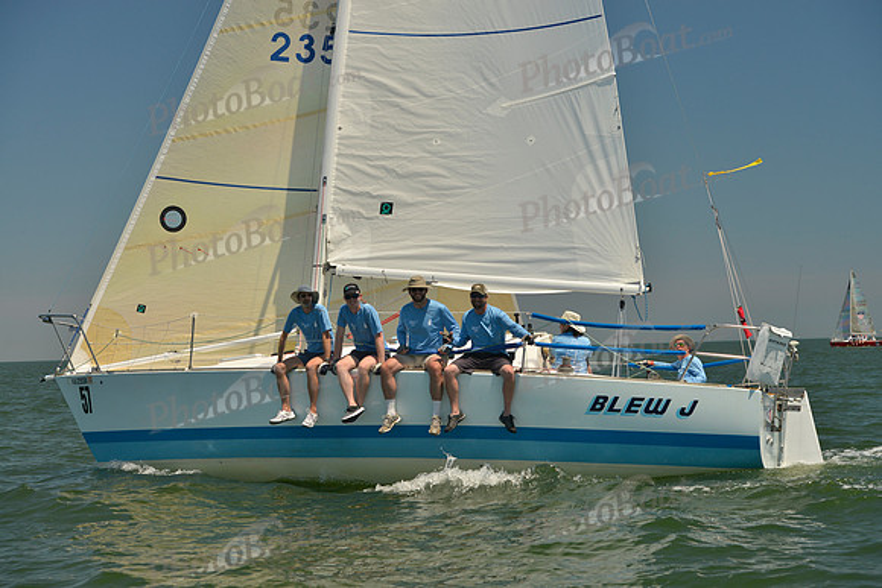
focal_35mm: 70
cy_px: 294
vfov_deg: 19.5
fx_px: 1715
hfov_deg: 28.8
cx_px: 441
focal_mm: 70
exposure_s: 1/640
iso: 200
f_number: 7.1
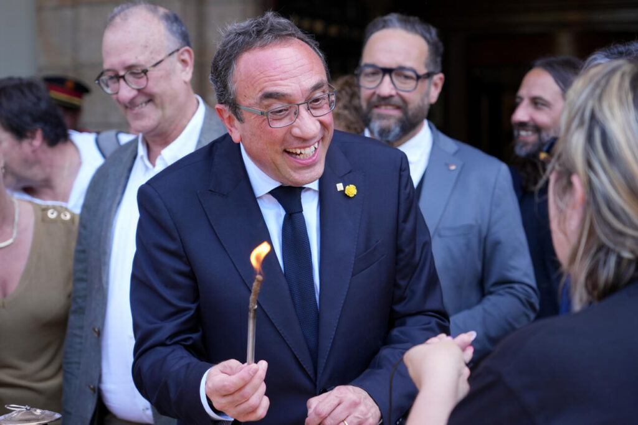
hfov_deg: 28.8
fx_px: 1241
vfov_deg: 19.5
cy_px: 212
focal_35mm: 70
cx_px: 319
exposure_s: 1/200
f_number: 4
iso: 200
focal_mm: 70
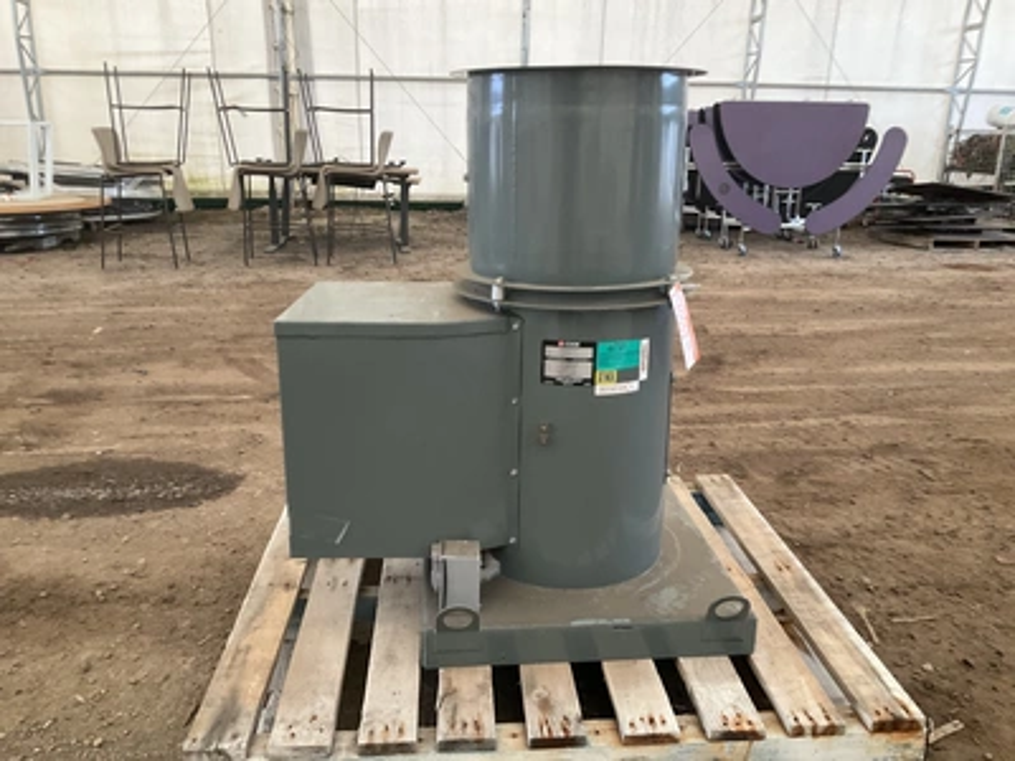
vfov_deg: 48.2
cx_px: 508
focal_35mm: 29
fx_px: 850
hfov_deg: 61.7
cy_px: 380
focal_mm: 3
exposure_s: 1/72
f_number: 1.8
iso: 64
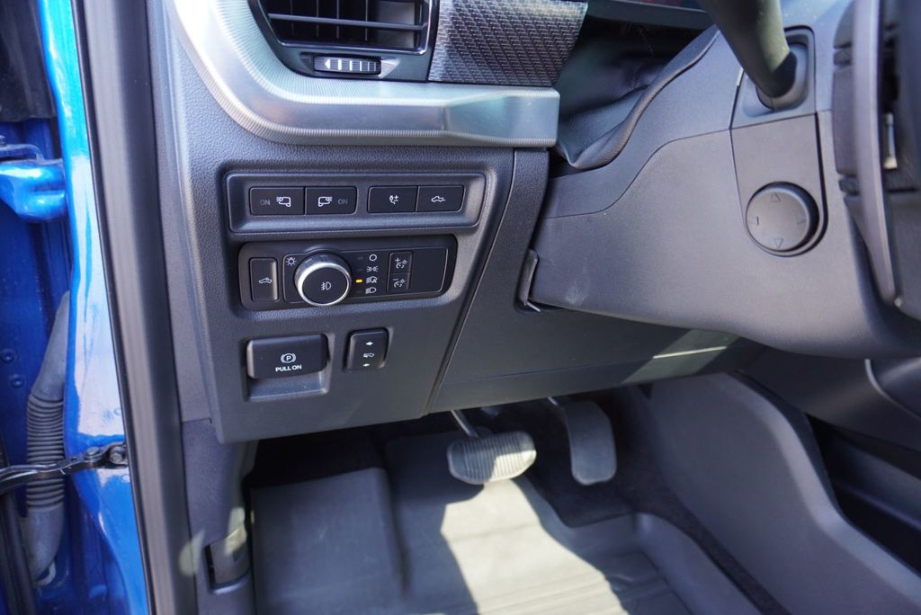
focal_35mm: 24
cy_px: 308
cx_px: 460
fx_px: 614
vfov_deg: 53.2
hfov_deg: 73.7
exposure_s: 1/60
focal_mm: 16
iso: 400
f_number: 4
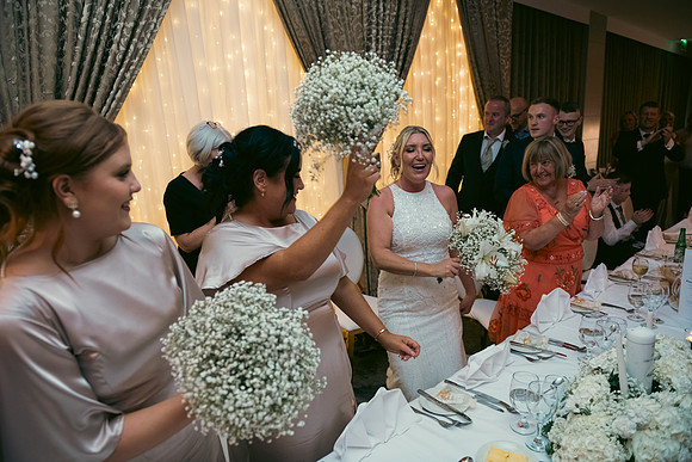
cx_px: 346
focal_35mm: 24
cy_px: 231
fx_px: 461
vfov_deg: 53.2
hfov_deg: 73.7
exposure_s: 1/160
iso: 800
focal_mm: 24
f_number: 3.5
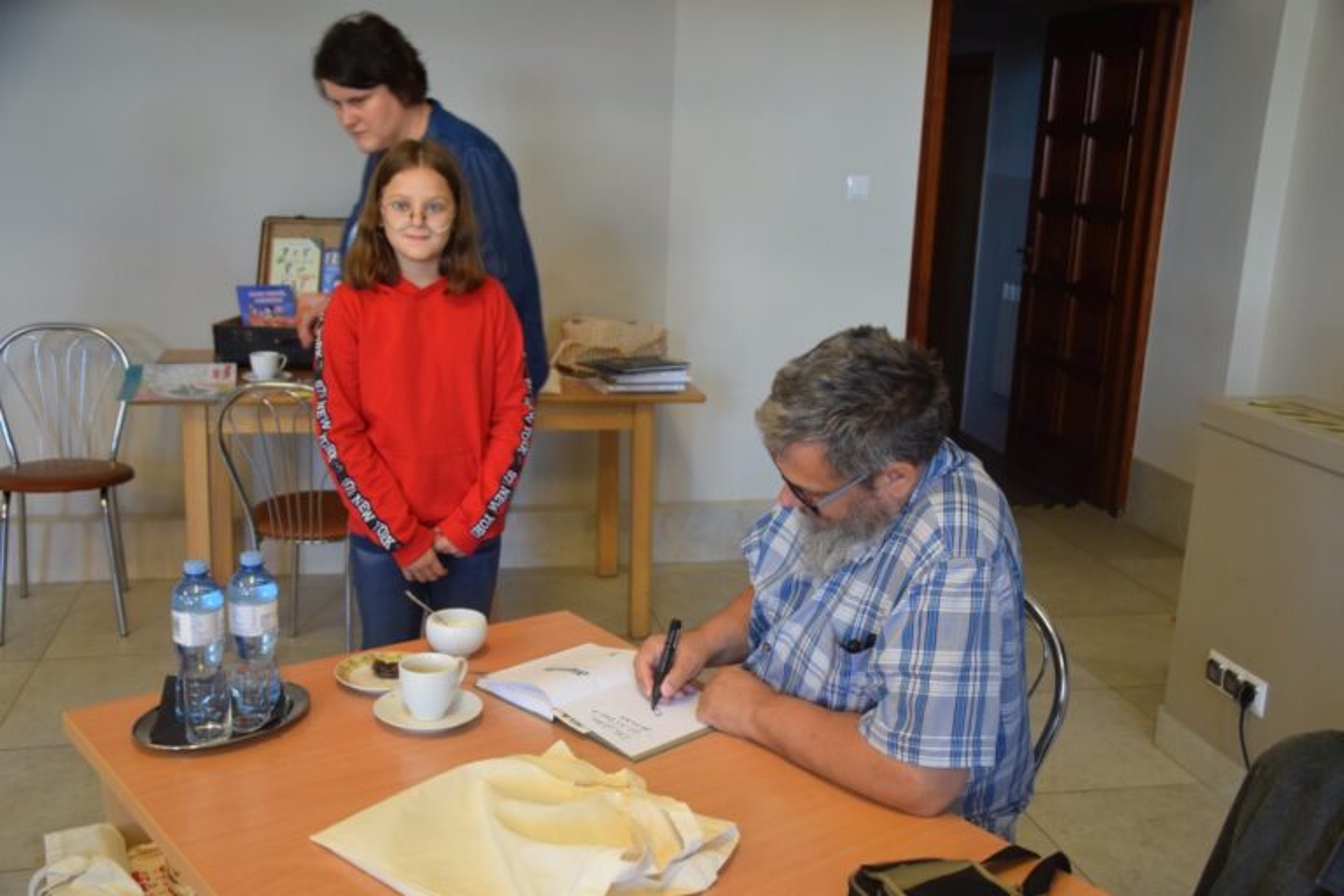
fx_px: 1400
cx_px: 672
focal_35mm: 38
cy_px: 448
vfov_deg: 35.5
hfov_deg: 51.3
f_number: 4
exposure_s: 1/60
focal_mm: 25
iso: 1000
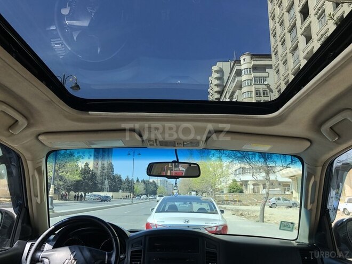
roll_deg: -0.1
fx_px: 285
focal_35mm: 28
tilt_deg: +13.2
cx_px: 176
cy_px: 132
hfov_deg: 63.4
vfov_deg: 49.7
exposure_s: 1/457
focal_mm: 4
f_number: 1.8
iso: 20
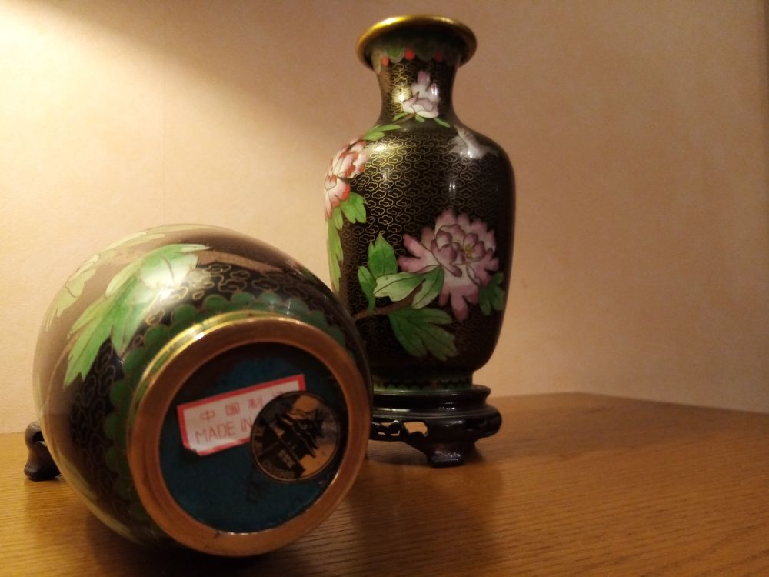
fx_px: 578
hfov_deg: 67.3
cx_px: 384
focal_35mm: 26
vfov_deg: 53.1
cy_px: 288
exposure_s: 1/33.3
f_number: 1.8
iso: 392
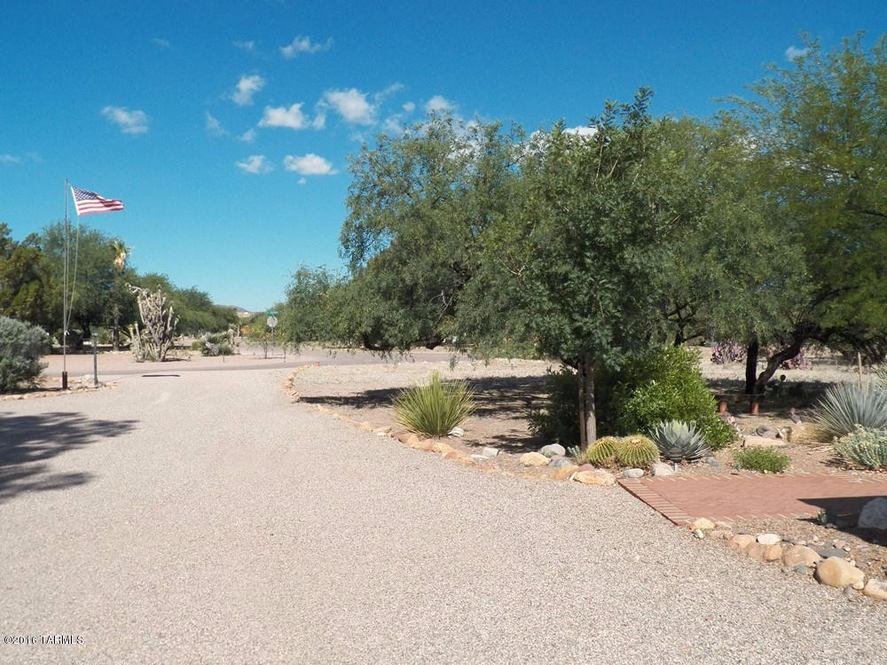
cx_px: 444
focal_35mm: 31
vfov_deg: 45.4
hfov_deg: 58.4
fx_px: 794
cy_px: 332
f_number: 4
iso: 125
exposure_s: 1/1250
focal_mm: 5.5
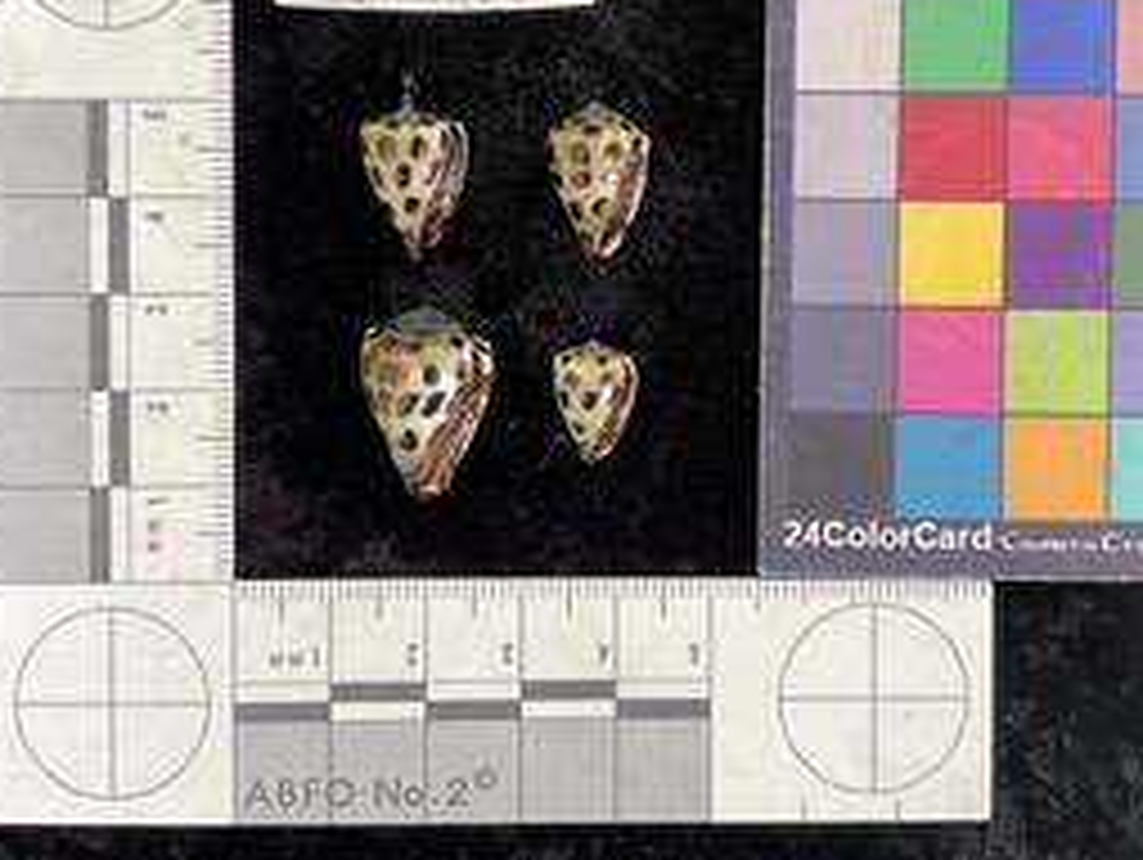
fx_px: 1322
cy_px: 331
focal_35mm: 40
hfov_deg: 46.7
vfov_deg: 35.8
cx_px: 612
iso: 40
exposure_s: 1/60
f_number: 1.8
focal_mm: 3
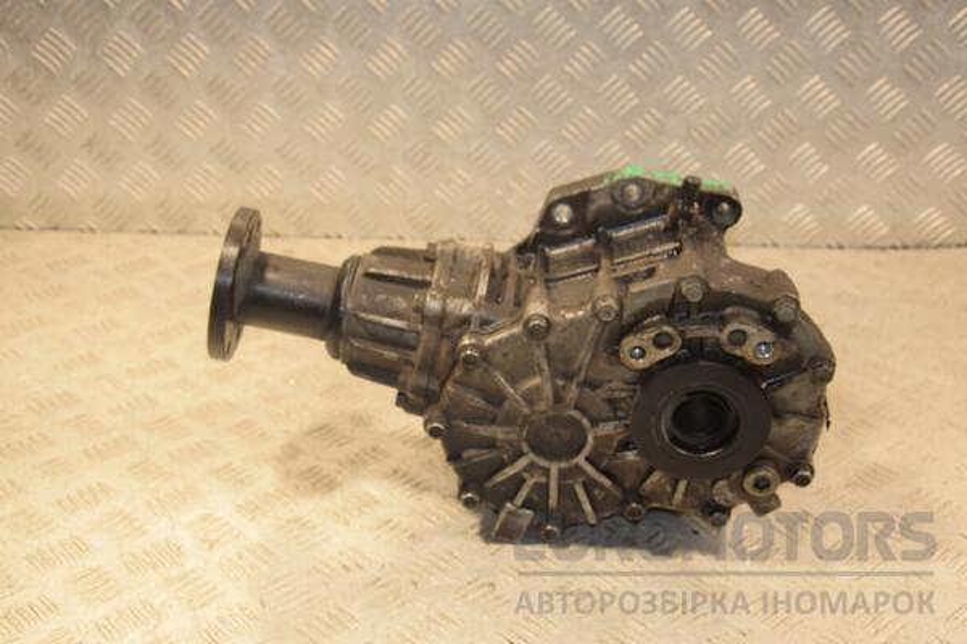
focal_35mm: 52
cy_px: 322
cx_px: 484
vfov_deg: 25.8
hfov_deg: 37.9
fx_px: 1410
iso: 800
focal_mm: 35
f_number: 5.6
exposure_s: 1/200
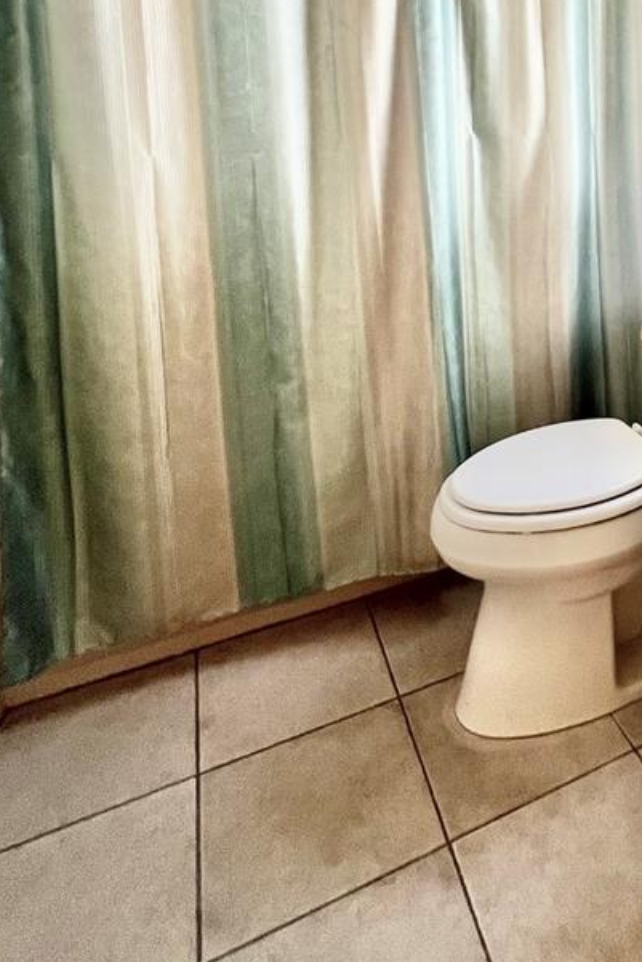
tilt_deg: -2.7
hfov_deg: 41.4
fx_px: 722
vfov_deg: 59.5
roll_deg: -0.7
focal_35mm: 27
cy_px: 134
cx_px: 648
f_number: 1.8
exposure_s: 1/99
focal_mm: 1.57
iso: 160
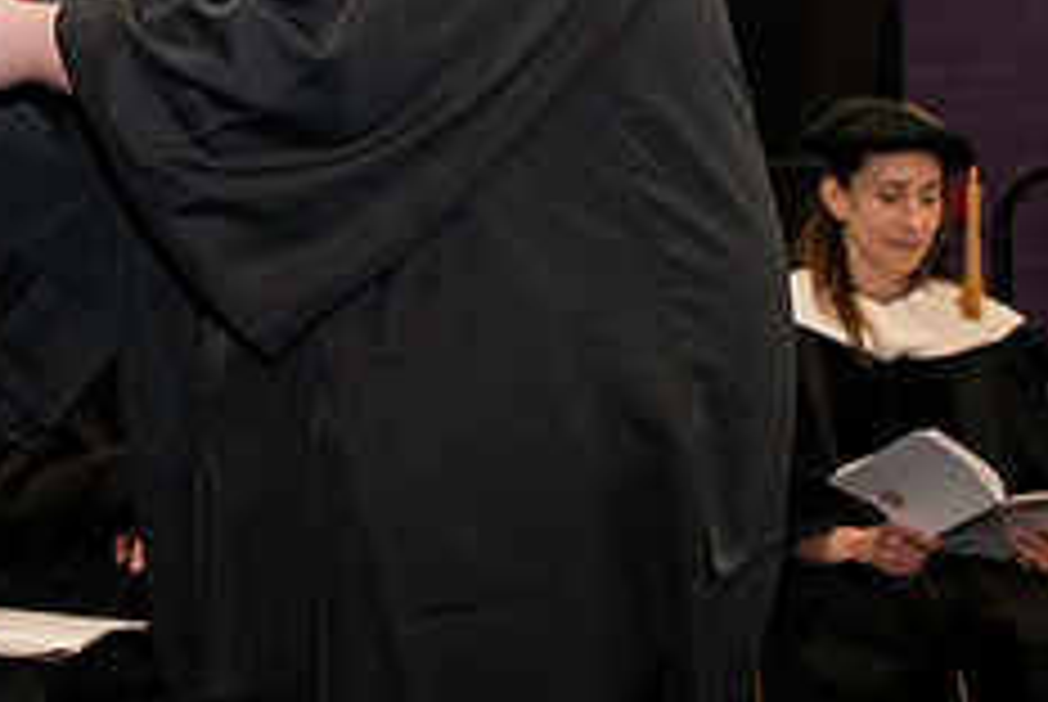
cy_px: -115
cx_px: -198
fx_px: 5072
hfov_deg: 11.6
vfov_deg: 7.8
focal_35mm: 174
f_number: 5
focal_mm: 70
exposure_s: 1/200
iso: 2000
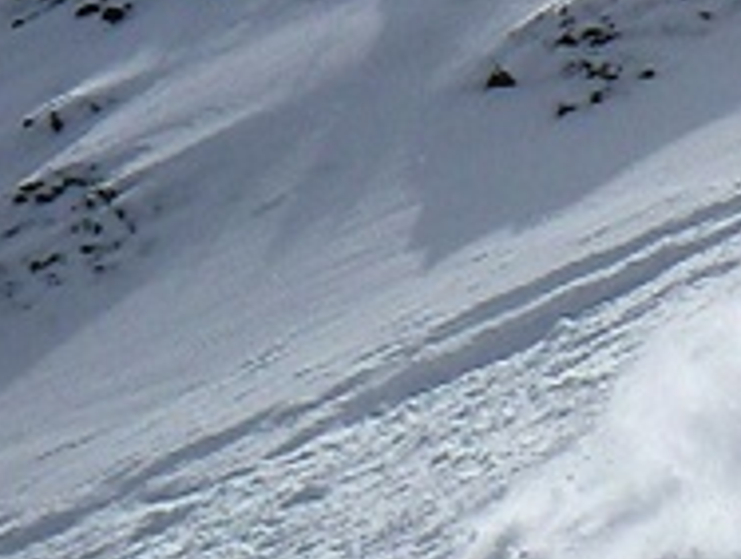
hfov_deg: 7.8
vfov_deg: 5.9
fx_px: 5383
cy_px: 303
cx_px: 824
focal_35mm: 251
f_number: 7.8
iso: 64
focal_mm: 16
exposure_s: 1/800
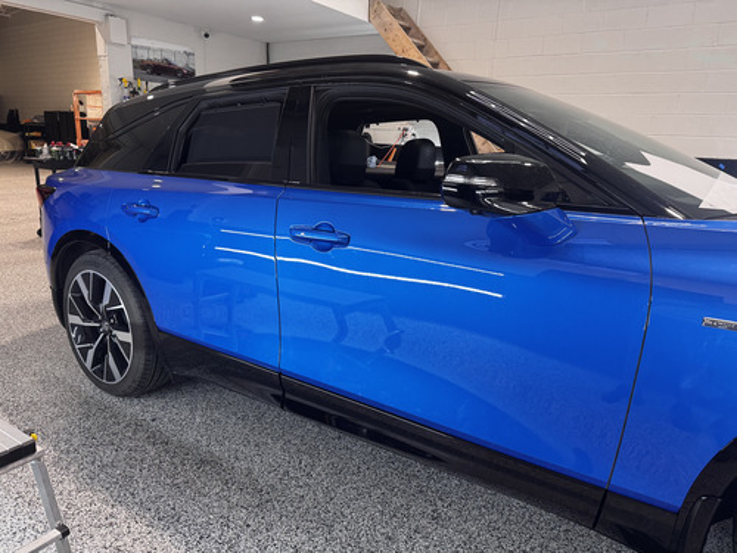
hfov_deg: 71.6
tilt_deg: -13.4
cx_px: 368
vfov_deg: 56.8
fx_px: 511
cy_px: 276
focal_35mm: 24
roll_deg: -2.3
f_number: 1.78
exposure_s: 1/120
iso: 160
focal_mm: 6.76
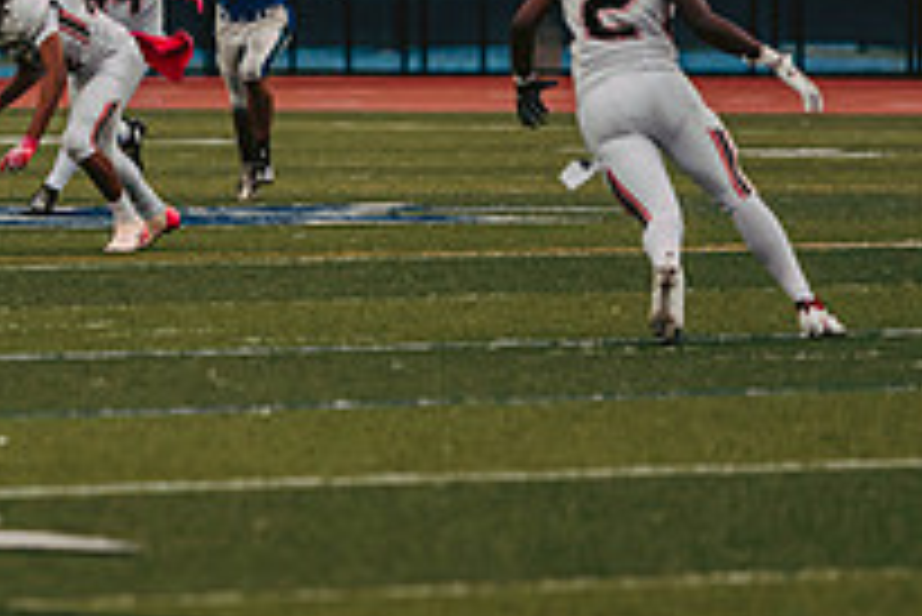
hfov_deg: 3.6
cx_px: 36
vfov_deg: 2.4
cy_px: 119
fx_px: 14480
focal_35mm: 565
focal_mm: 200
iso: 800
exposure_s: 1/1000
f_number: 3.2
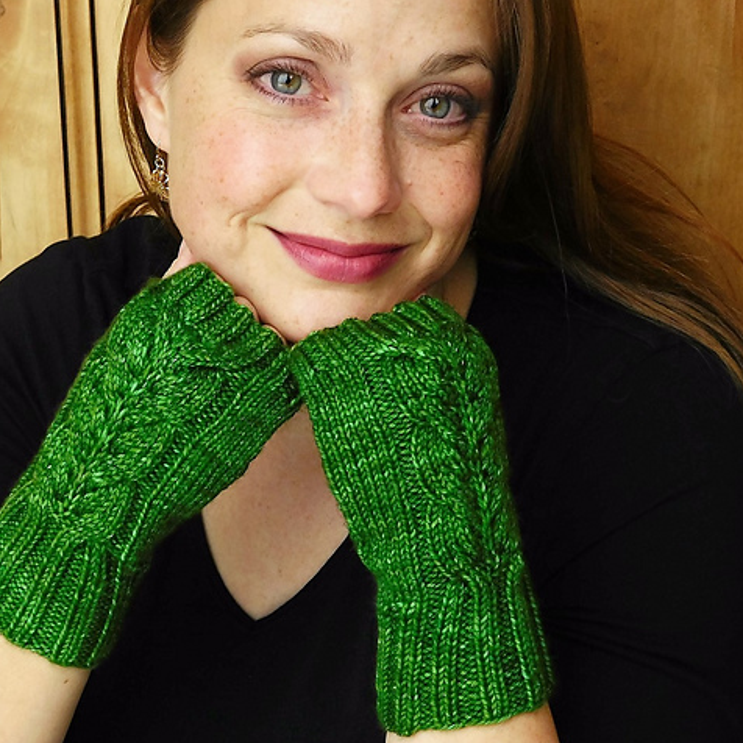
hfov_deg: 18.3
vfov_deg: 18.3
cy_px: 373
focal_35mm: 95
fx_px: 2307
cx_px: 336
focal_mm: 14.2
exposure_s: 1/60
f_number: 4.4
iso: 125
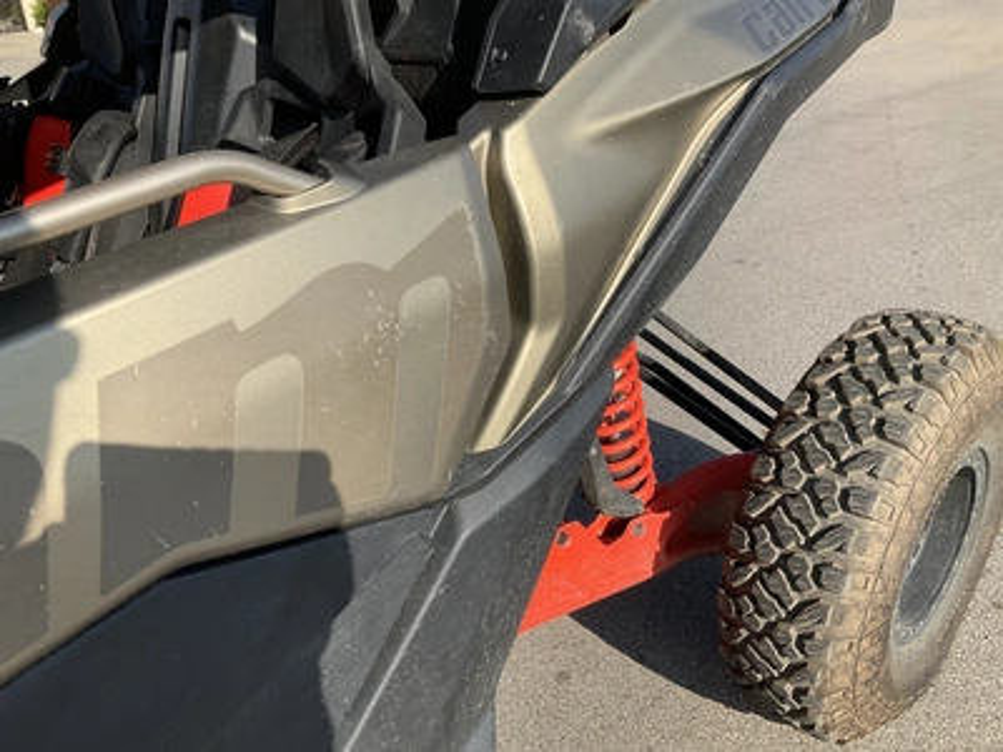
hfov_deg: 61.7
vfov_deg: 48.2
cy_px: 376
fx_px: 840
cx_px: 502
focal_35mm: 29
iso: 25
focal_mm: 3
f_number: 1.8
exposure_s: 1/1279
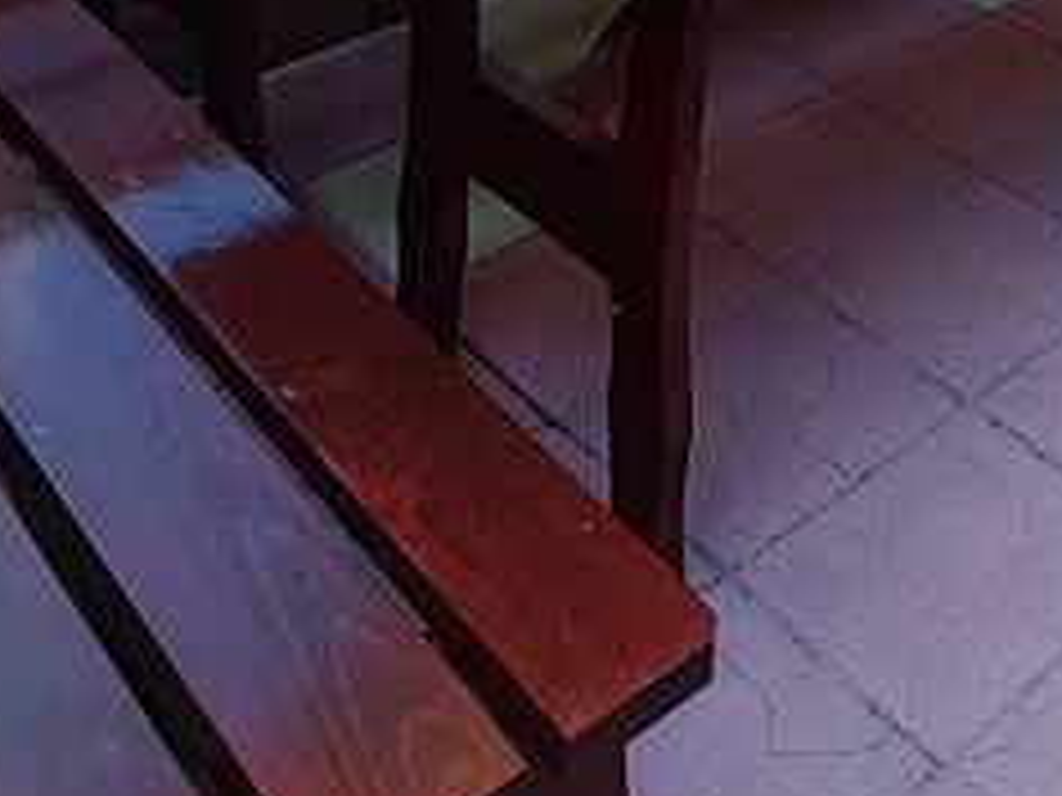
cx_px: 1260
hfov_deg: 31.2
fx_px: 1595
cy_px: -724
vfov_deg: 19.2
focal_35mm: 52
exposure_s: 1/290
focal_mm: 1.82
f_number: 2
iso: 50
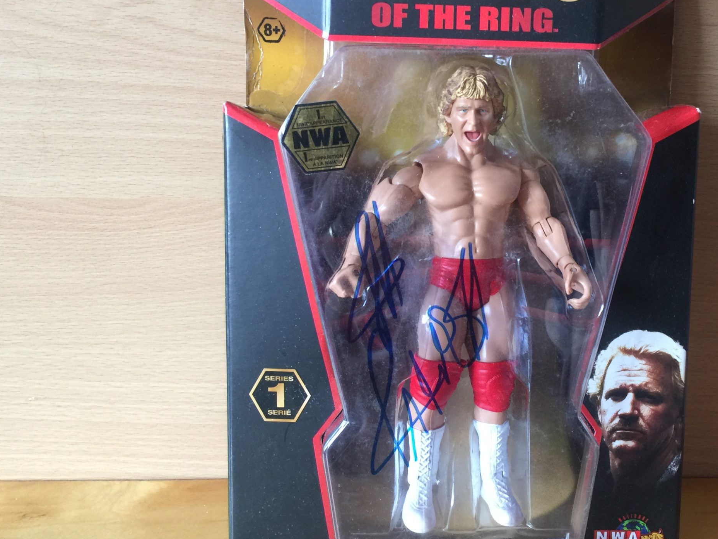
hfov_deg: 46.2
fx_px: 830
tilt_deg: -17.5
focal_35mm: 40
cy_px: 232
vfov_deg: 35.9
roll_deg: -1.7
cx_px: 468
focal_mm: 4.15
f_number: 2.2
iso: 80
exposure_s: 1/17
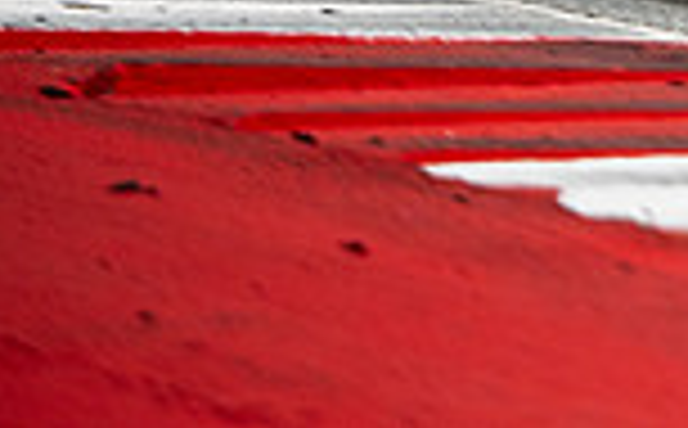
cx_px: 1250
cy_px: -439
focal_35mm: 1161
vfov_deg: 1.1
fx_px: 21729
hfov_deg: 1.8
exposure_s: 1/5000
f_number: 2
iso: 400
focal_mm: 200
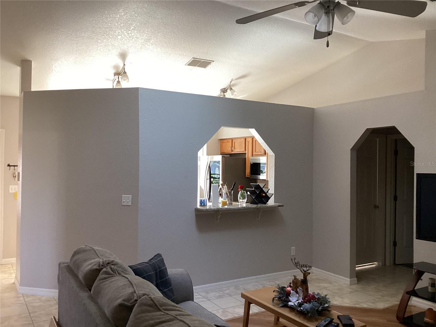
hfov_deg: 58.4
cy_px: 164
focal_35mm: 31
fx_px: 390
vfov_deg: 45.4
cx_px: 218
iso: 160
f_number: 2.4
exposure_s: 1/60
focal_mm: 3.3
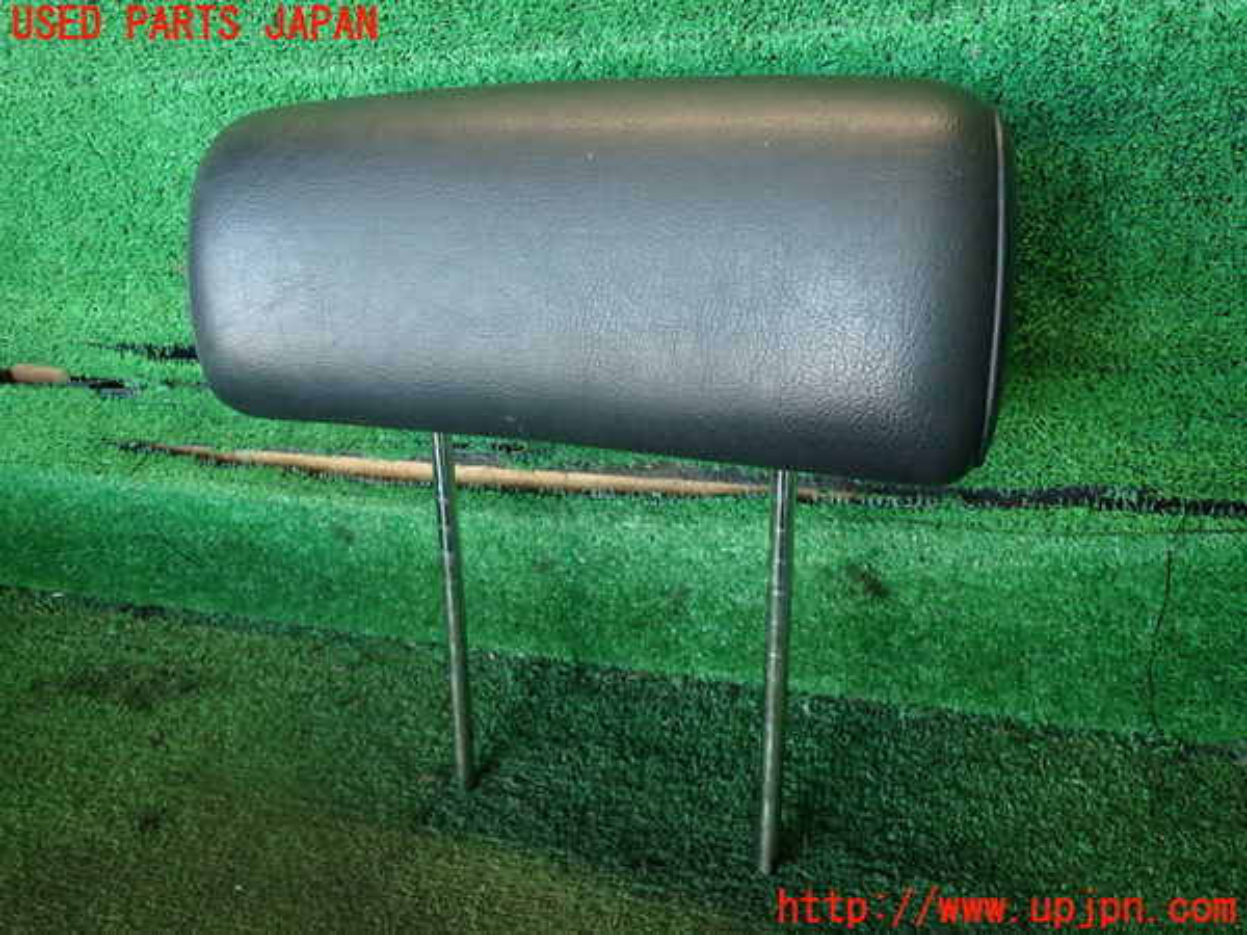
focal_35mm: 25
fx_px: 901
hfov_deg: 69.4
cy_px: 468
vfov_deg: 54.9
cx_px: 624
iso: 160
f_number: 2
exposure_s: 1/60
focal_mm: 4.5
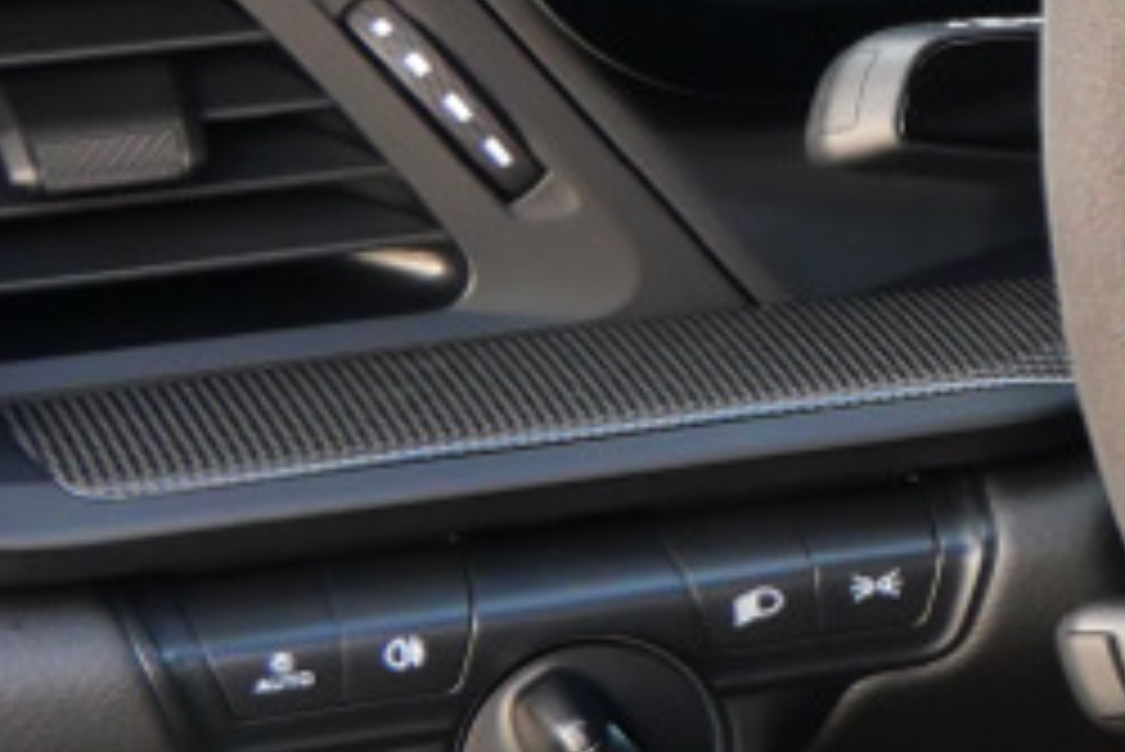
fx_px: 5597
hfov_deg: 10.1
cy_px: 362
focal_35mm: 179
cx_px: 2682
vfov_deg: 7.7
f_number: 5
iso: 1250
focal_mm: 17
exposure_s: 1/50
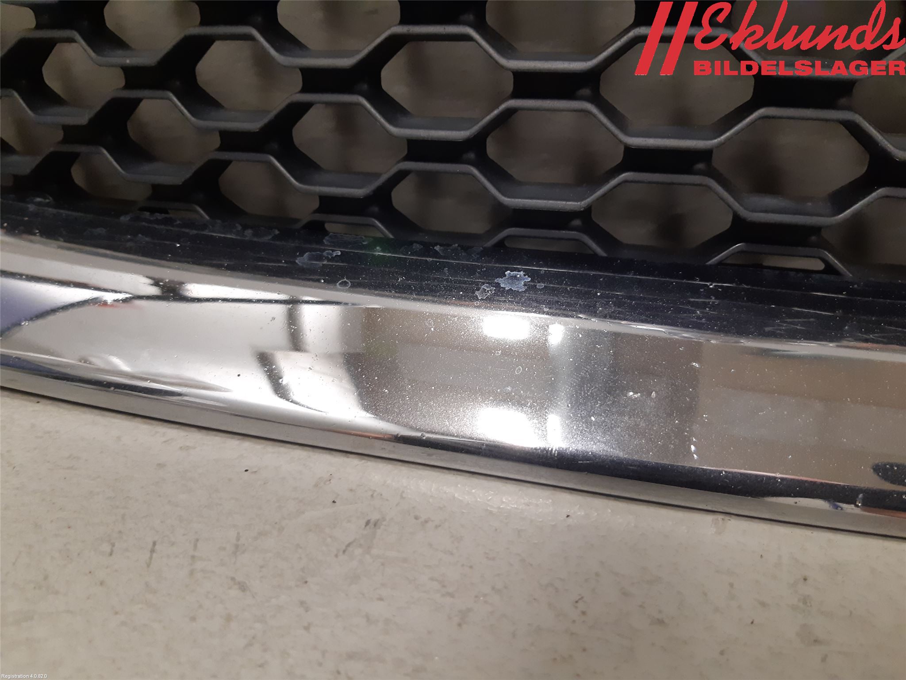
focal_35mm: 26
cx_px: 453
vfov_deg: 53.1
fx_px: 680
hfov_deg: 67.3
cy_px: 340
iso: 160
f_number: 1.7
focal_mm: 3.93
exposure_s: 1/50
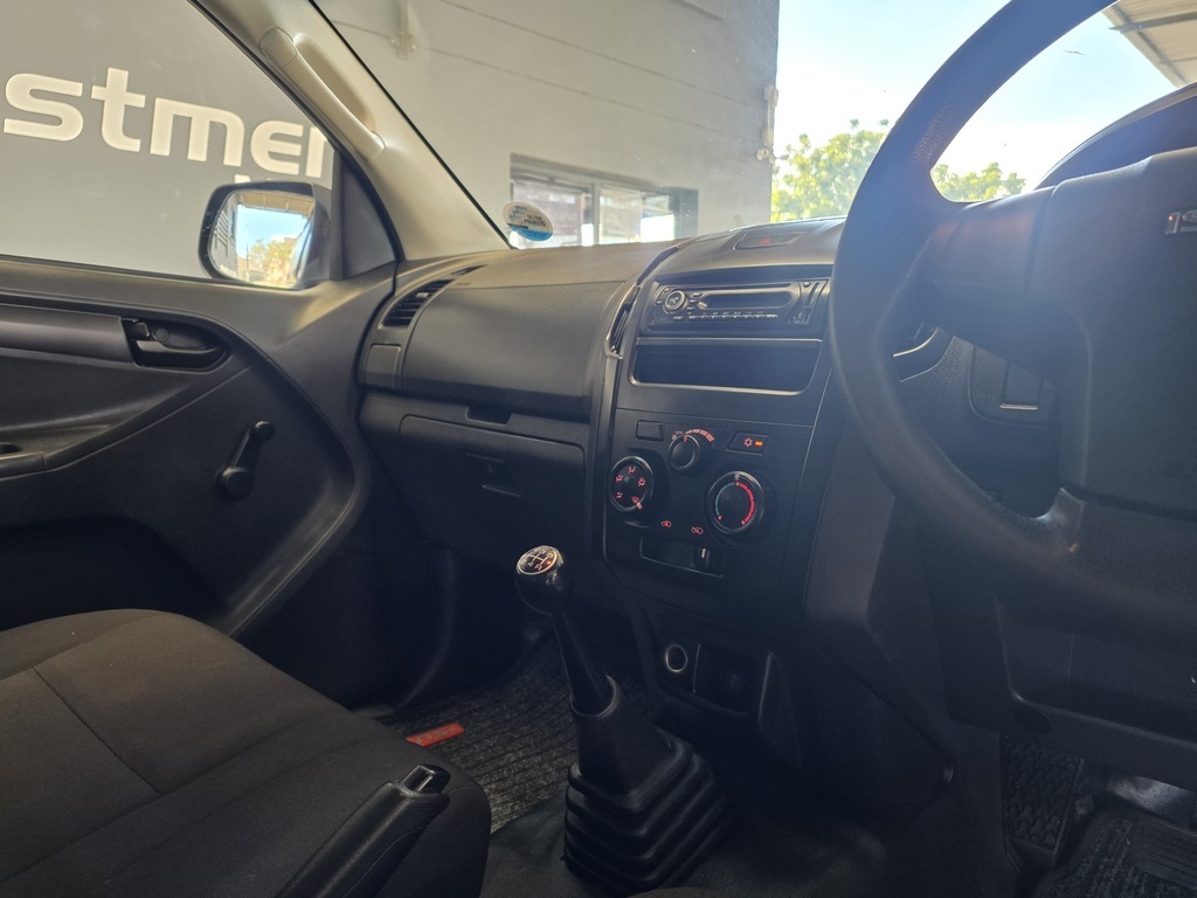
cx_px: 598
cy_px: 449
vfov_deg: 58.9
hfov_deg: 73.9
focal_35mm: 23
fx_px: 795
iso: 320
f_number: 1.7
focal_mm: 6.25
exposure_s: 1/100
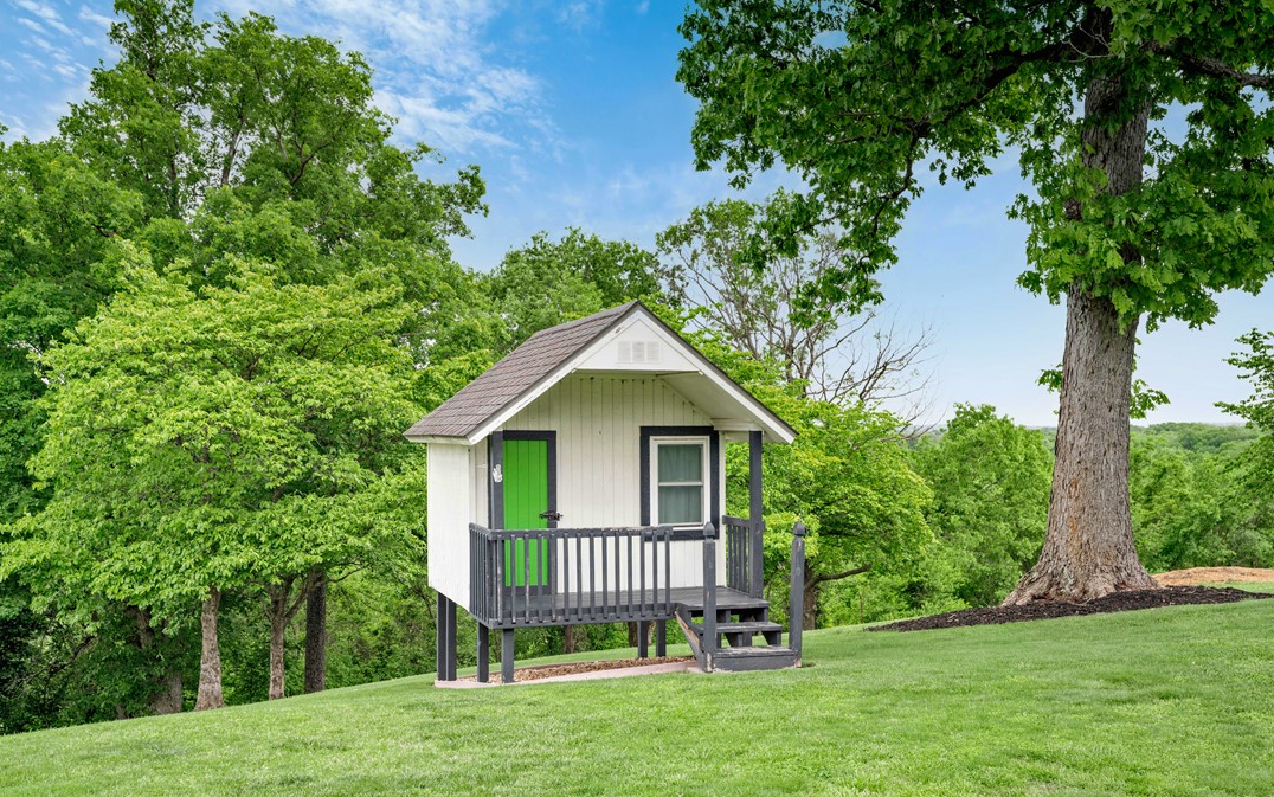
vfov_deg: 35.4
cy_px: 409
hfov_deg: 54.0
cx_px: 639
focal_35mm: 36
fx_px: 1250
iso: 200
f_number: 6.3
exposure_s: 1/200
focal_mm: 35
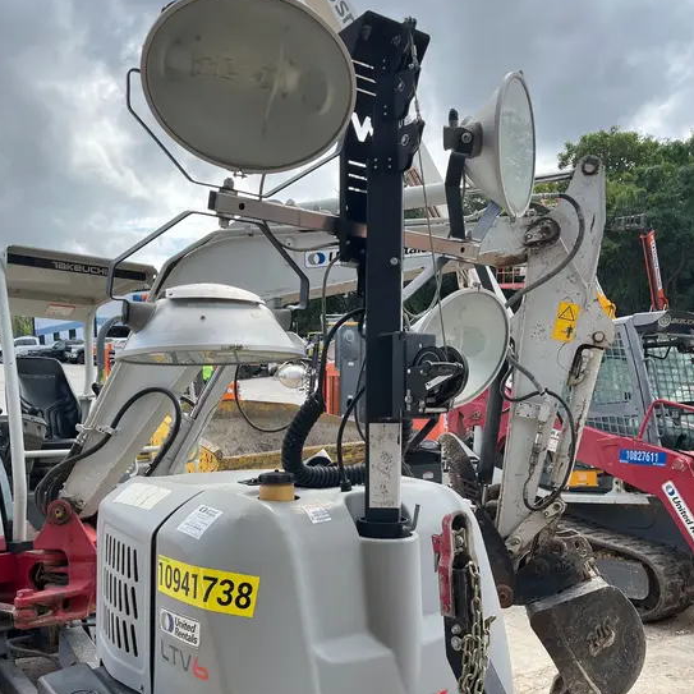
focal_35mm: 31
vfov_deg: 51.9
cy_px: 440
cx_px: 345
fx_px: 703
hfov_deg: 52.5
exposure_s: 1/1225
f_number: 1.6
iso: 50
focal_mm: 5.1
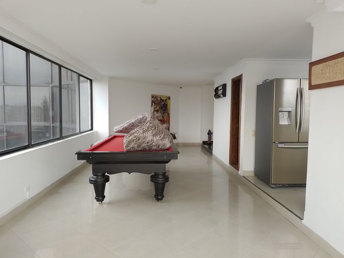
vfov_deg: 40.7
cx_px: 172
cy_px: 129
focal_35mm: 35
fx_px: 348
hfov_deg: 52.6
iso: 58
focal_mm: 3.94
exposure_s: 1/50
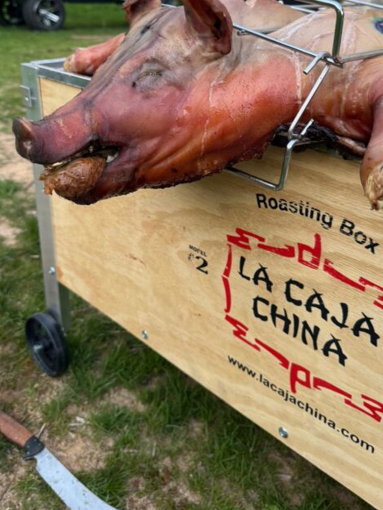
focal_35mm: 36
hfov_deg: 39.7
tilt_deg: -20.6
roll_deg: -2.7
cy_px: 174
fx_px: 531
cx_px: 194
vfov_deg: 50.5
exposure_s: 1/121
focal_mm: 6.76
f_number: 1.78
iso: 125
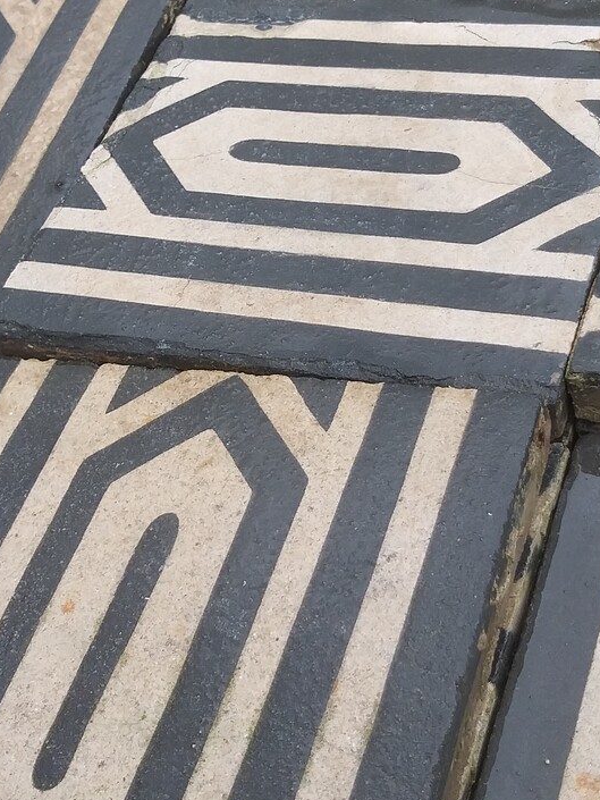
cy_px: 344
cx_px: 311
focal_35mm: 59
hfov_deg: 24.8
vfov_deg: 32.6
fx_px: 1363
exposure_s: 1/341
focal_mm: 3.93
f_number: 1.7
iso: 40
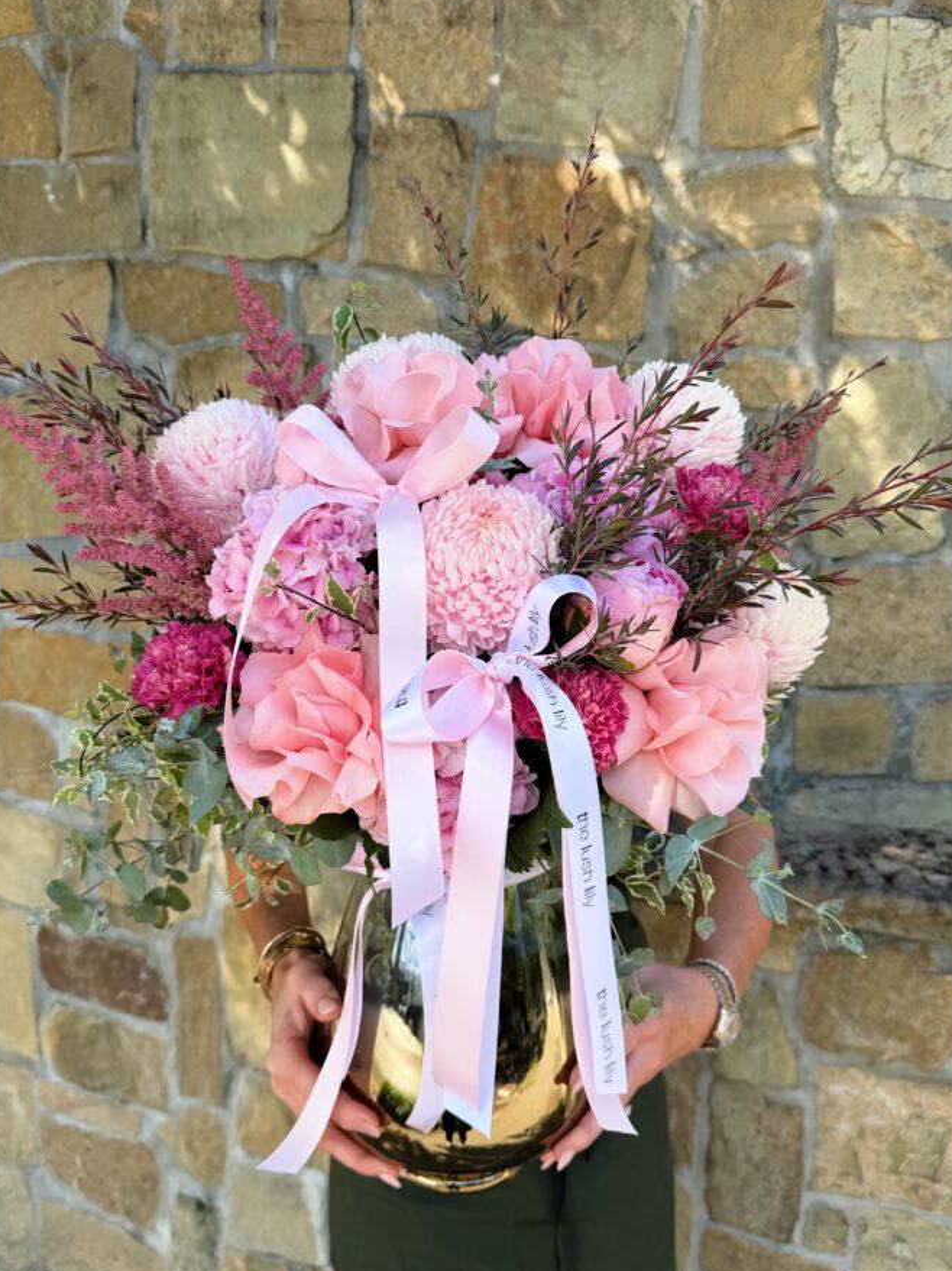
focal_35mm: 28
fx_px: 1027
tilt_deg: -6.7
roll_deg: -2.6
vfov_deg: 63.5
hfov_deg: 49.7
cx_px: 480
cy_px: 631
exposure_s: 1/1522
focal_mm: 6.76
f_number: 1.78
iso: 80
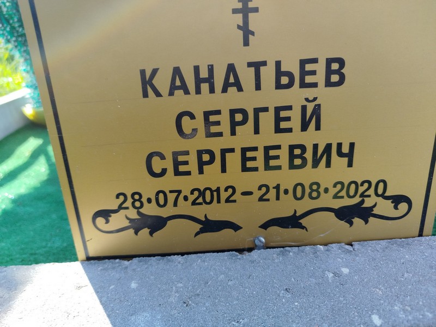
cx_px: 218
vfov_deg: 56.8
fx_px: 302
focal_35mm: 24
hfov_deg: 71.6
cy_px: 164
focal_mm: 5.31
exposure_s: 1/178
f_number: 1.7
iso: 50
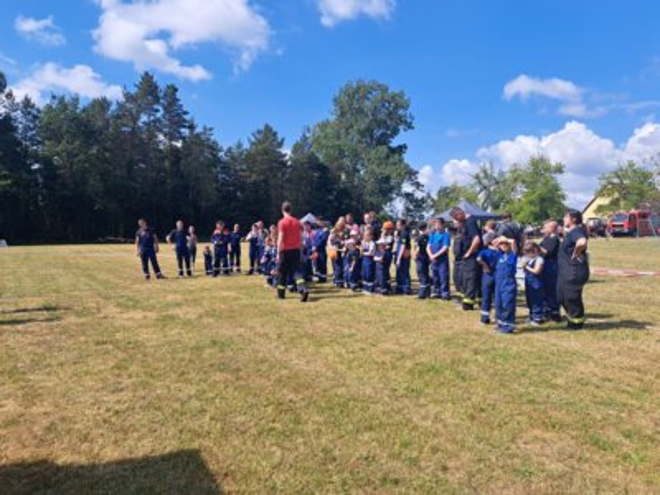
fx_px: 458
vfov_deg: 56.8
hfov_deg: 71.6
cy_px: 248
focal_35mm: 24
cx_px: 330
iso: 50
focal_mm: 5.23
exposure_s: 1/1052
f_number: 1.8
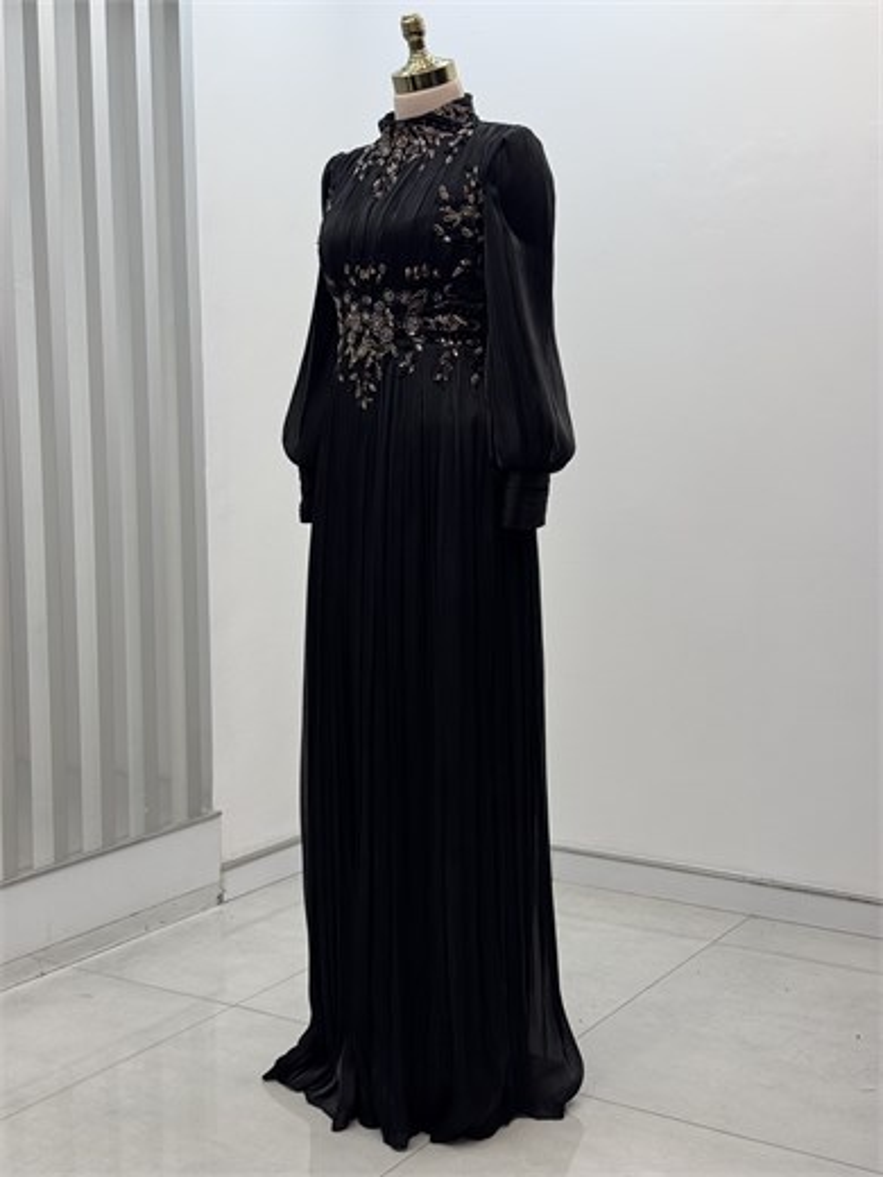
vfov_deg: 39.7
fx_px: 1633
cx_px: 442
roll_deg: -0.2
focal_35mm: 48
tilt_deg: -6.4
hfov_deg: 30.3
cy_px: 588
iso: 64
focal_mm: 6.76
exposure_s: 1/739
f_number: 1.78
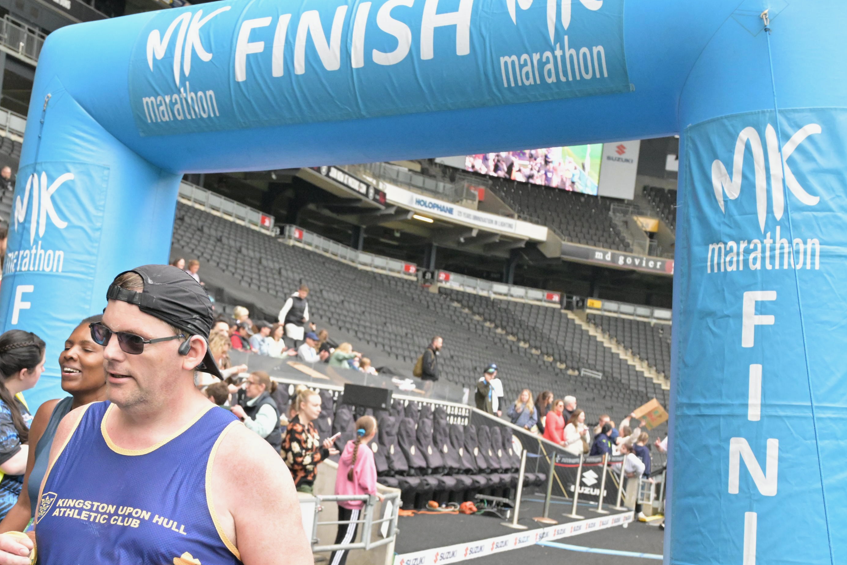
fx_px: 1294
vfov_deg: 24.4
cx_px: 284
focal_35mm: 55
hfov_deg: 35.9
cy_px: 395
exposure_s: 1/1250
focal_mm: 37
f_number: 6.3
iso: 5600
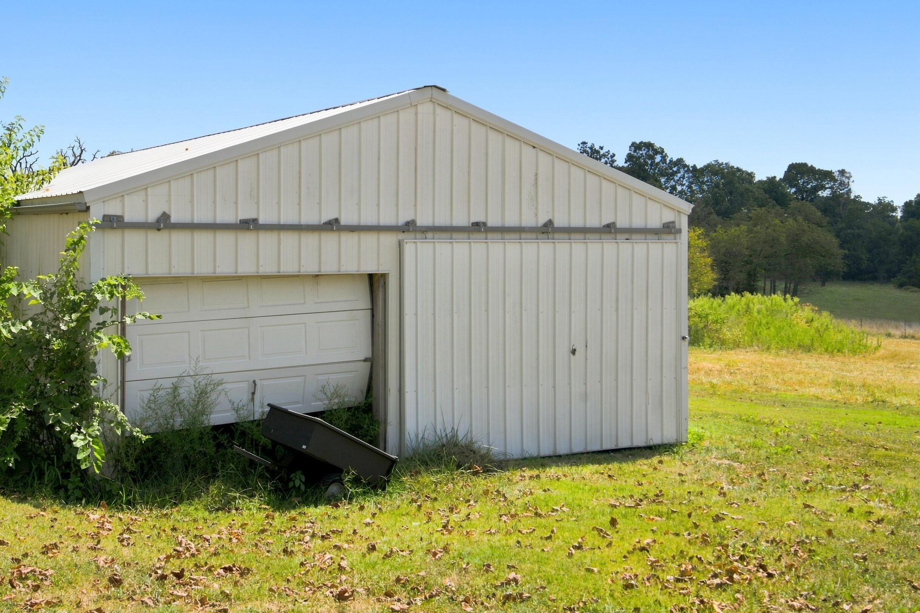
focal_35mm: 43
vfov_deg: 31.1
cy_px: 247
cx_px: 358
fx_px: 1099
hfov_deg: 45.1
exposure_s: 1/1250
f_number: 9
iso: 500
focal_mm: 35
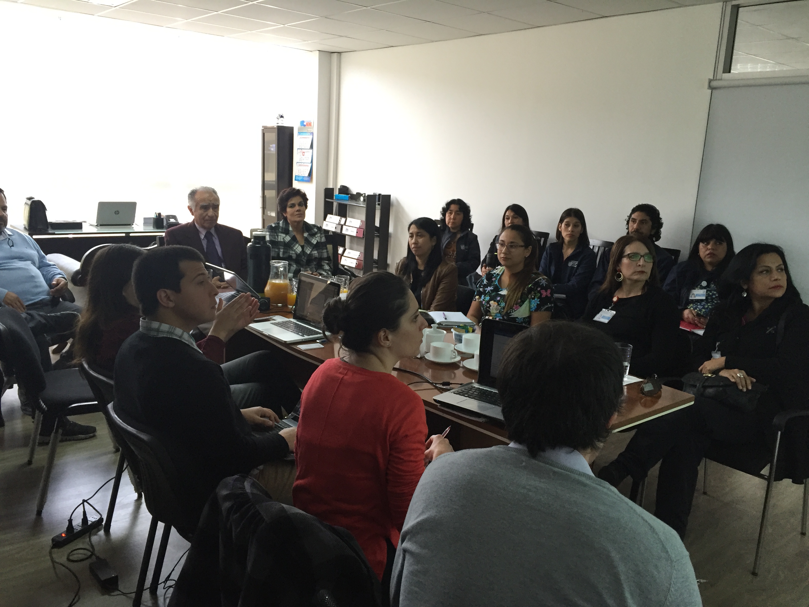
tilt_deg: -11.3
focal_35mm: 29
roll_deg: -2.8
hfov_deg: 61.7
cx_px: 404
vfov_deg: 48.2
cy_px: 304
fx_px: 678
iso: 80
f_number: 2.2
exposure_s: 1/33
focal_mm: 4.15
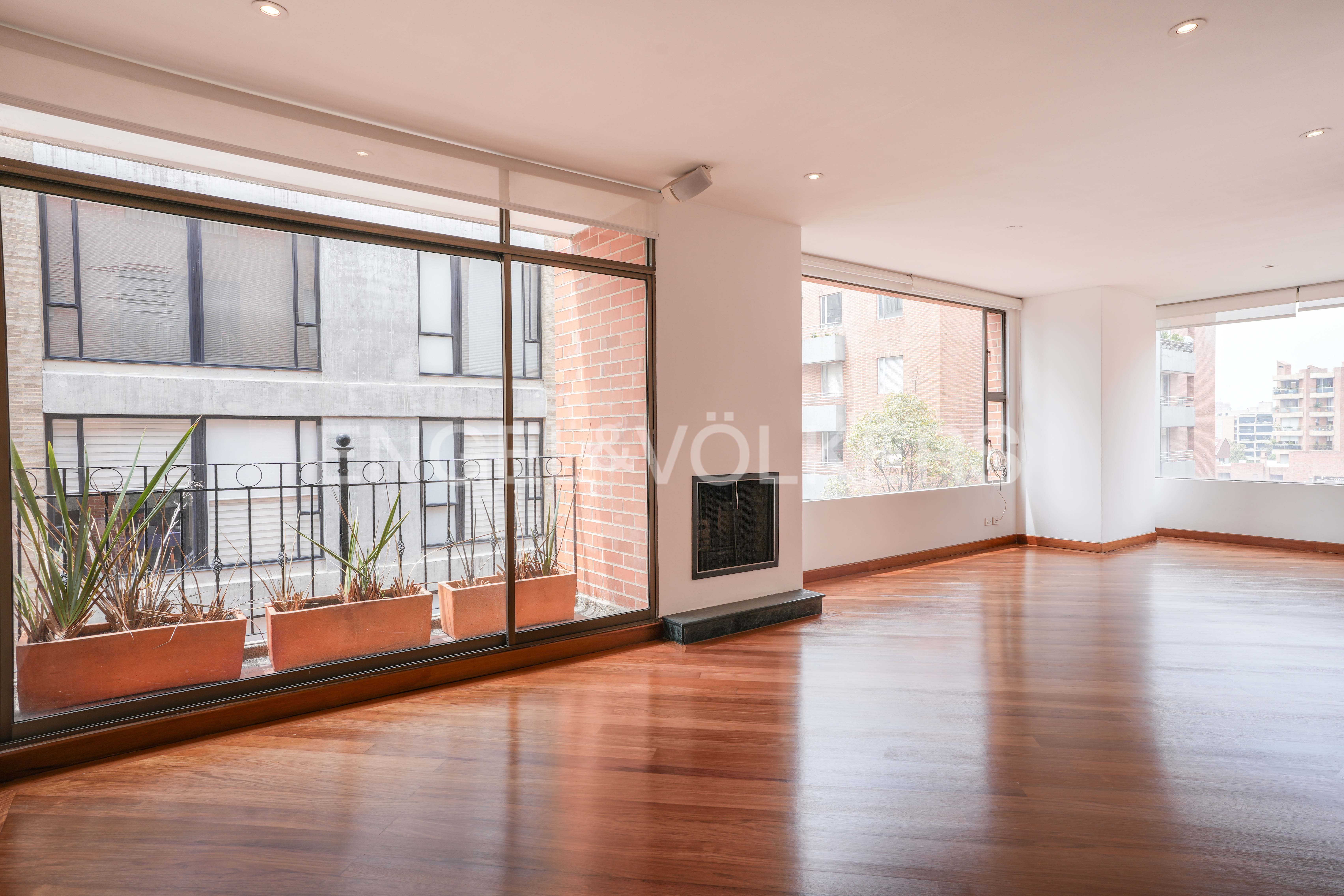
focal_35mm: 20
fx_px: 747
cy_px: 448
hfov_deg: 84.0
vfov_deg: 61.9
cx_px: 672
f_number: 9
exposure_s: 1/30
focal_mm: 20
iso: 100
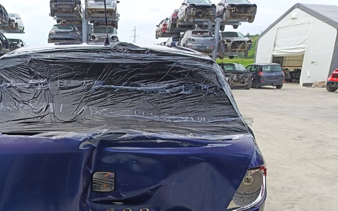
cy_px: 175
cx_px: 107
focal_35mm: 36
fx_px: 332
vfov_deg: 34.0
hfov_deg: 52.7
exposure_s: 1/222
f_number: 1.75
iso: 100
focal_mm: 5.25
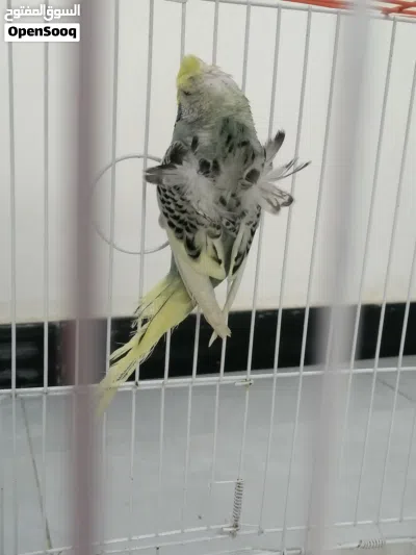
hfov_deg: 40.7
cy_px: 278
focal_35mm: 35
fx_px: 561
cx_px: 208
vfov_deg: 52.6
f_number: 1.8
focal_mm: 3.95
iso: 125
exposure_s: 1/33.3
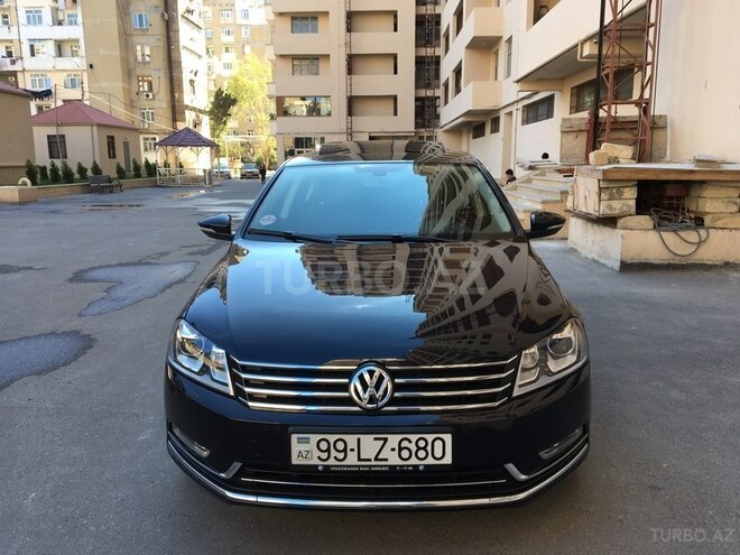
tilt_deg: -9.9
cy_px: 278
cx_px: 370
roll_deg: +0.9
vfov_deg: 48.2
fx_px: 620
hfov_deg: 61.7
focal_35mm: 29
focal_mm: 4.15
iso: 25
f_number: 2.2
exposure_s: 1/159
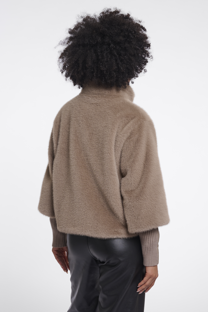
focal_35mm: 63
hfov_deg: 21.6
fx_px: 546
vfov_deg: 31.9
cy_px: 156
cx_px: 104
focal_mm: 63
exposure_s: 1/160
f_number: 8
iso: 125
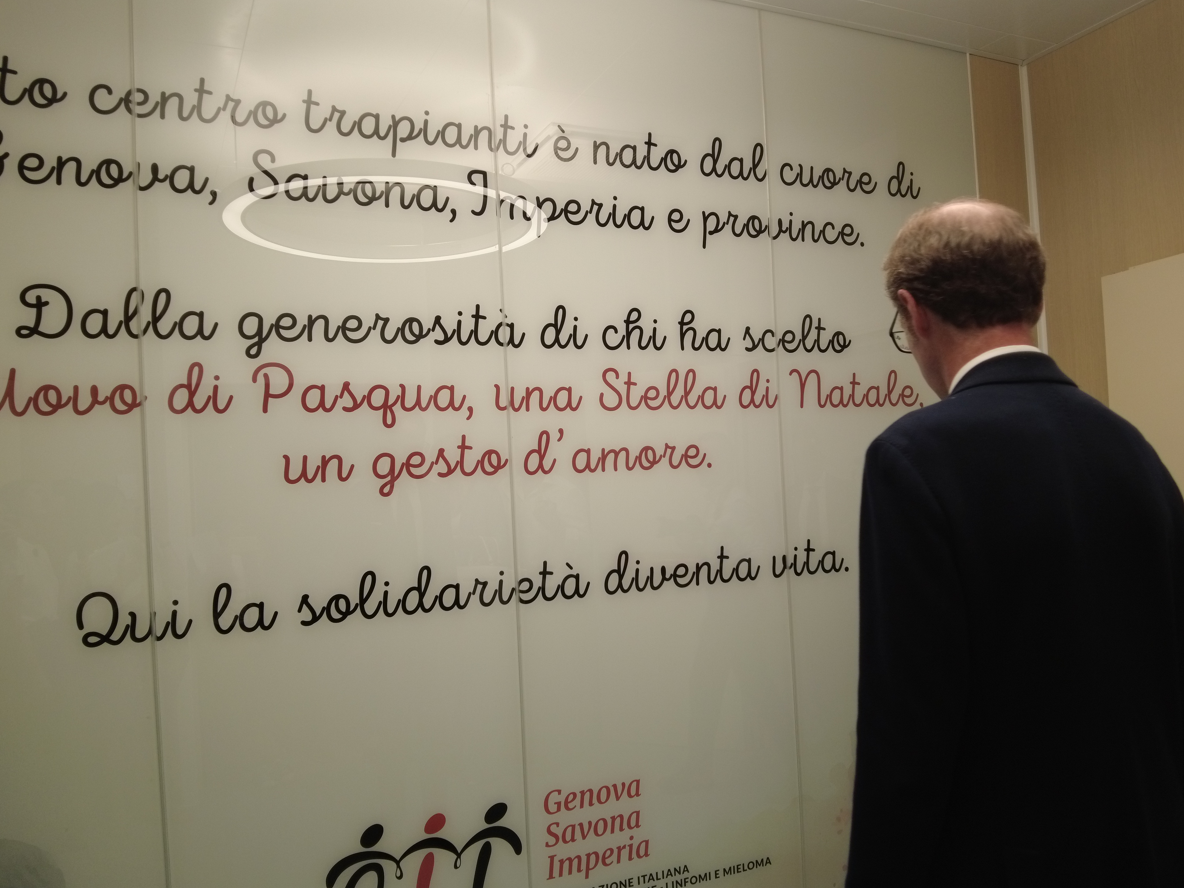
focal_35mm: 27
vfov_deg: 51.3
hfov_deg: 65.3
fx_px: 924
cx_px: 600
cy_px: 472
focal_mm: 4.4
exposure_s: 1/40
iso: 100
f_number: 1.8
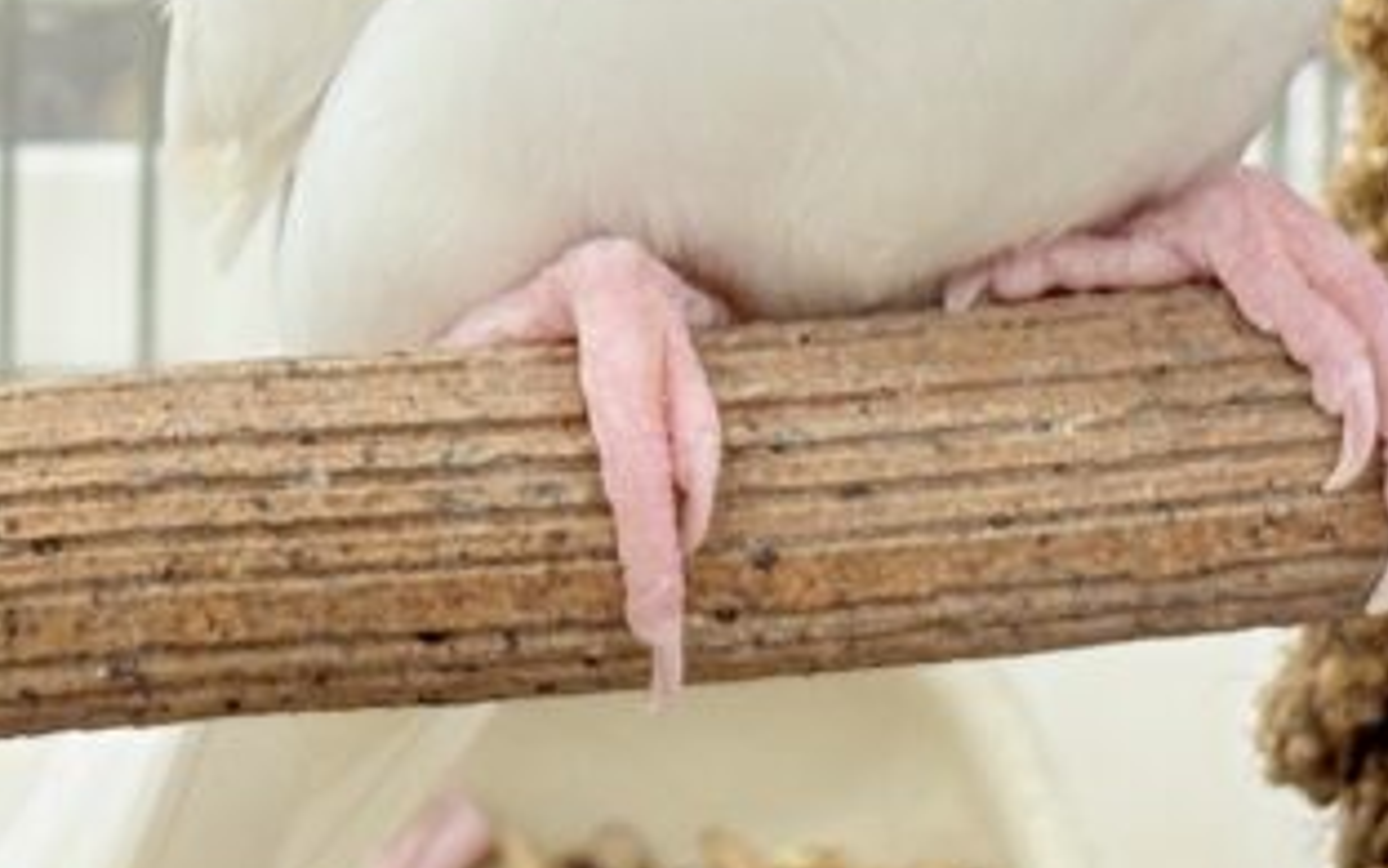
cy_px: -556
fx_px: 8019
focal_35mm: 212
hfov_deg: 9.9
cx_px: 240
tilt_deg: -4.7
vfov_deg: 6.1
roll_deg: -0.5
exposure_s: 1/50
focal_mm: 5.96
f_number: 1.6
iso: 50
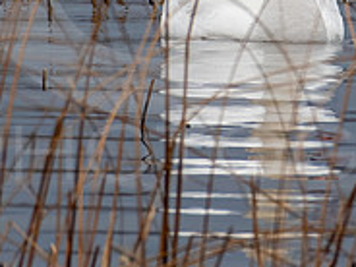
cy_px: -40
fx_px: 36211
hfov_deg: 0.6
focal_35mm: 3521
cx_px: 269
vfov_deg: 0.4
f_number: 8
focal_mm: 500
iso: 500
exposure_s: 1/500
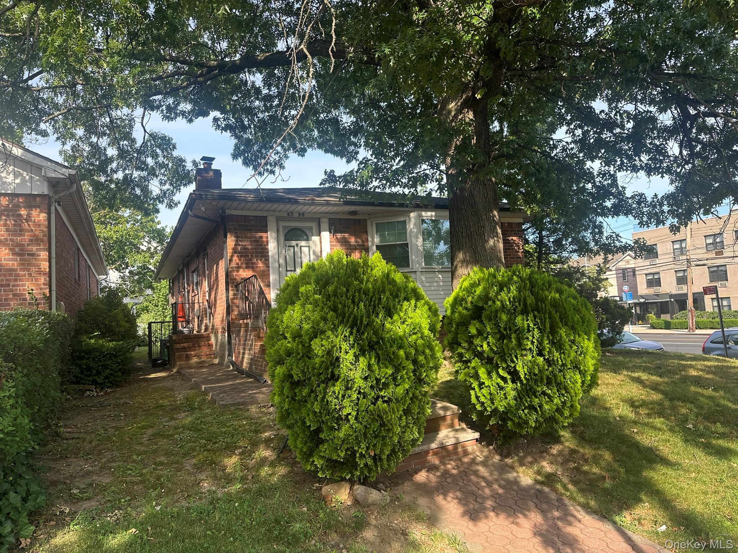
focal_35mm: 24
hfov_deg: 71.6
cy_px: 276
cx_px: 369
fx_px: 512
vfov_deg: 56.8
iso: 80
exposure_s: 1/779
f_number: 1.78
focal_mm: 6.86
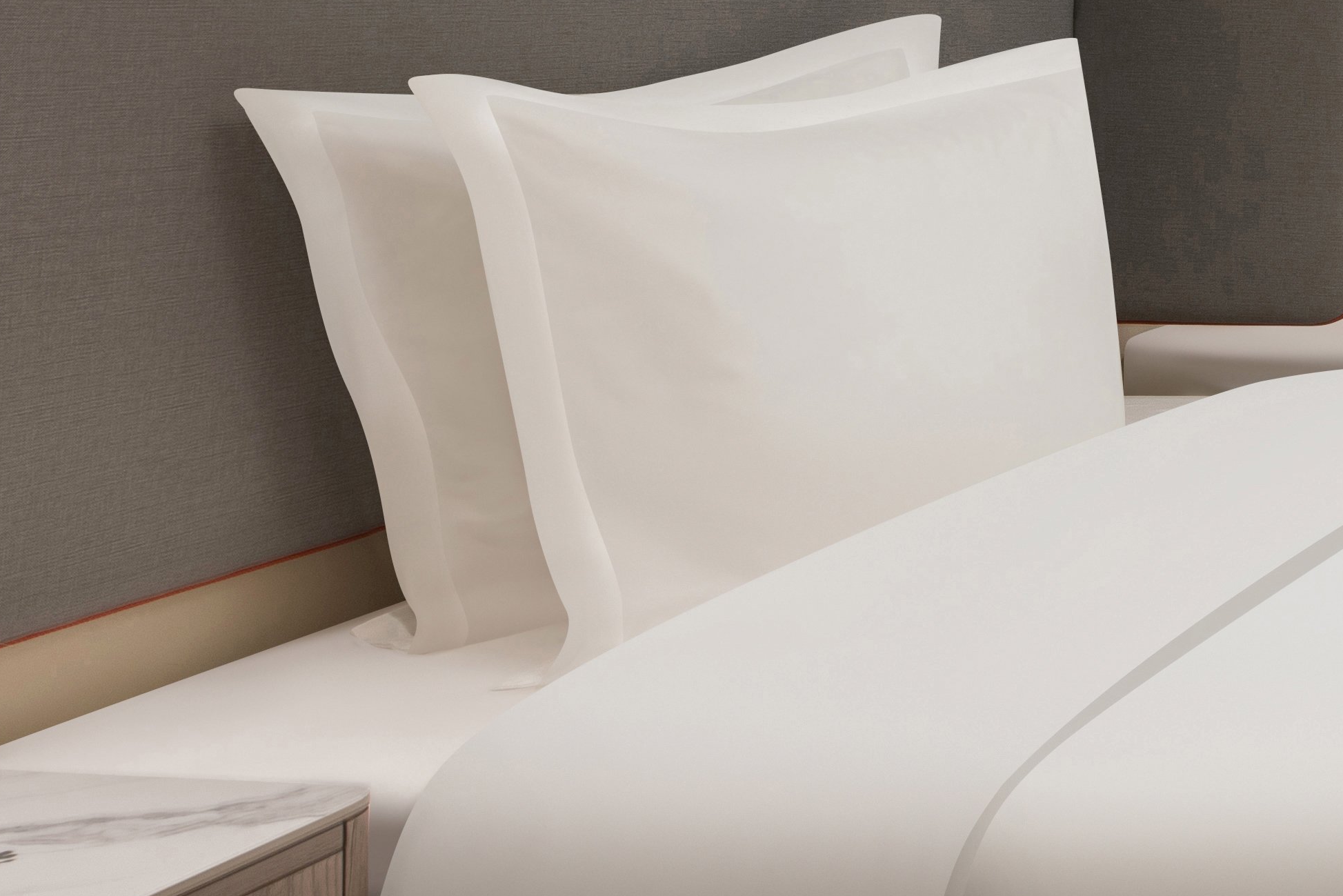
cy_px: -50
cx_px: 2126
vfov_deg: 25.8
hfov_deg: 26.1
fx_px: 1828
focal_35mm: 49
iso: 200
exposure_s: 1/4
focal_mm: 12
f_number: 10
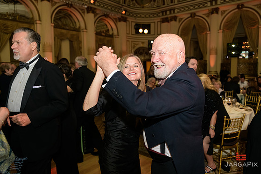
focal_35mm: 27
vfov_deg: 48.0
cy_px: 87
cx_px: 134
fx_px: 196
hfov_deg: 67.4
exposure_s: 1/100
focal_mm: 26
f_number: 3.2
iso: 1600
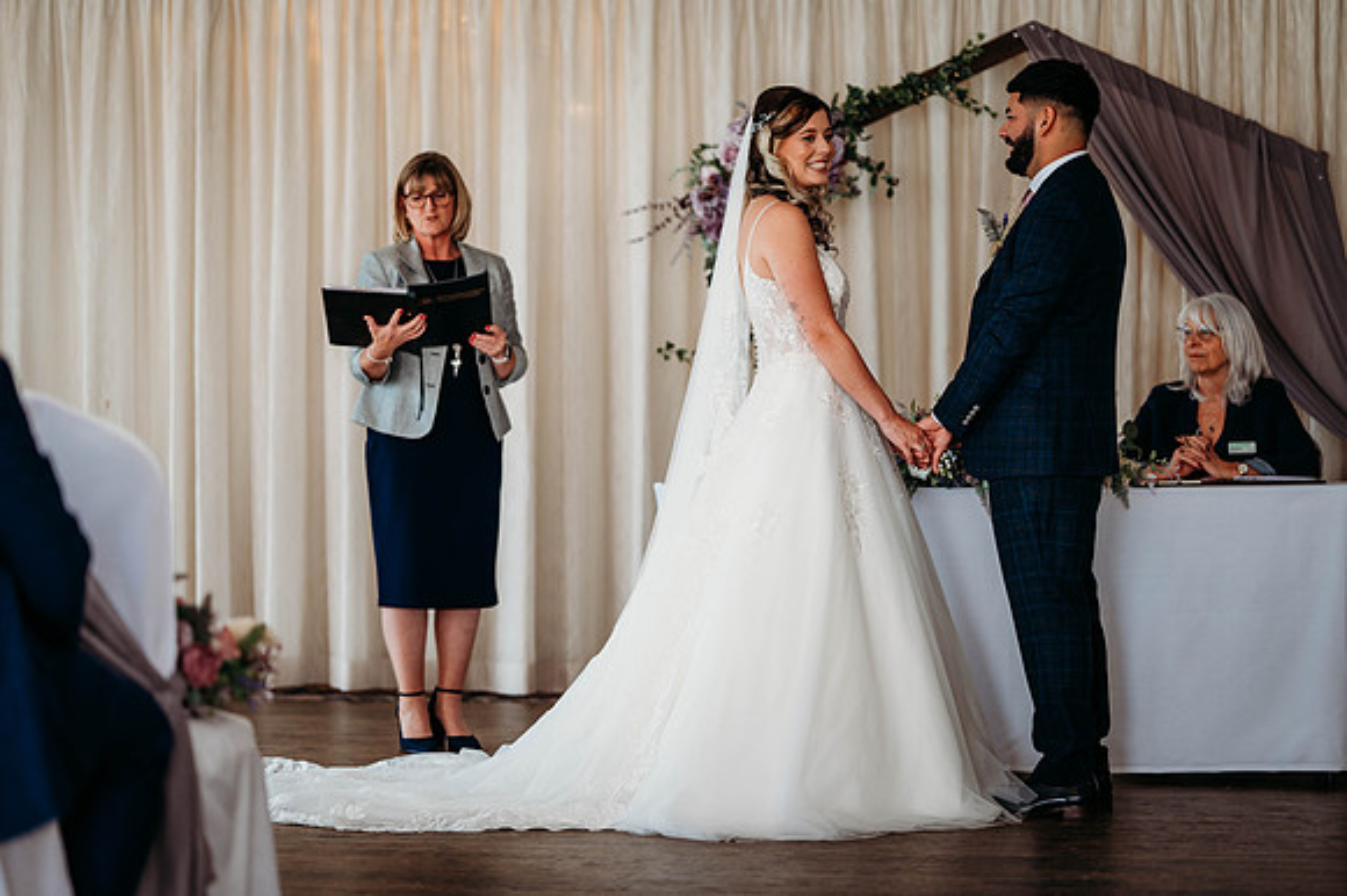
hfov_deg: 23.9
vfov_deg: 16.1
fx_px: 3178
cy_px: 448
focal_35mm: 85
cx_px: 674
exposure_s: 1/200
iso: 180
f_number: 2
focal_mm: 85
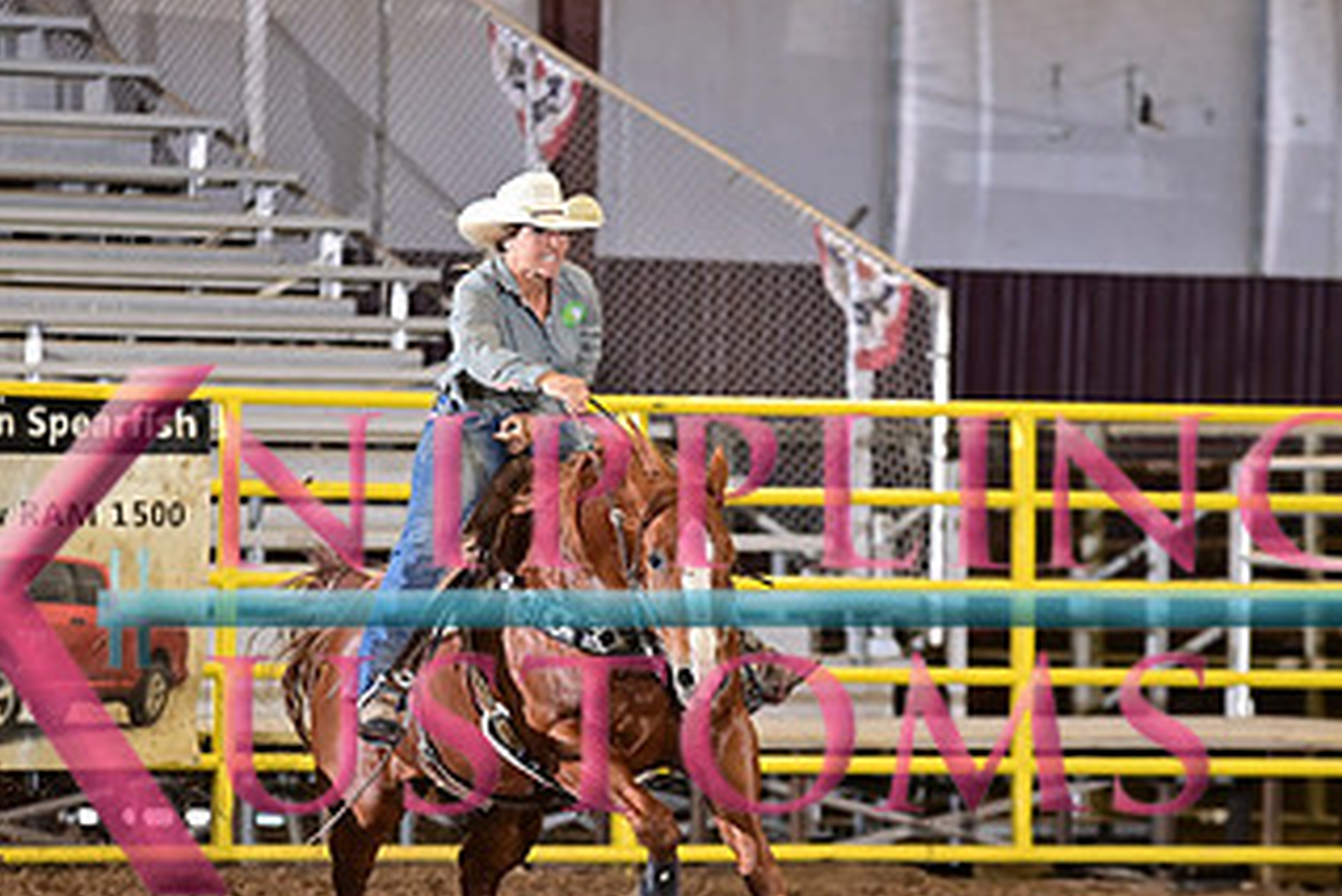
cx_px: 635
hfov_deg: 5.7
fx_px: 13575
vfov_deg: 3.8
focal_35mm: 364
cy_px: 604
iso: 1250
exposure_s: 1/200
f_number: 3.2
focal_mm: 200
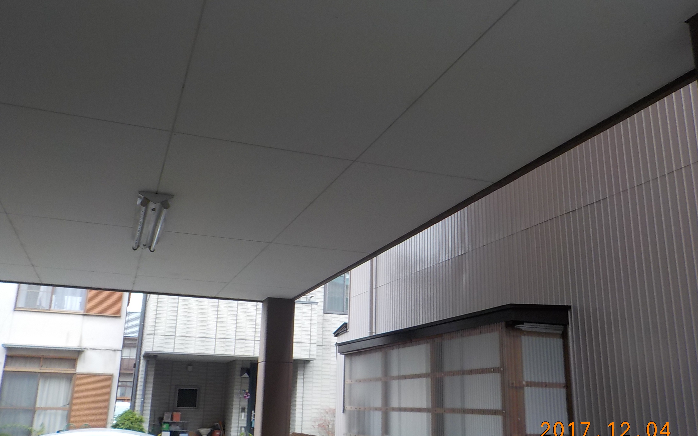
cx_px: 351
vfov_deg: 39.4
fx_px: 609
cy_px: 222
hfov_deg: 59.7
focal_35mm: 32
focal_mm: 4.1
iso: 125
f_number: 3.3
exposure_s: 1/100
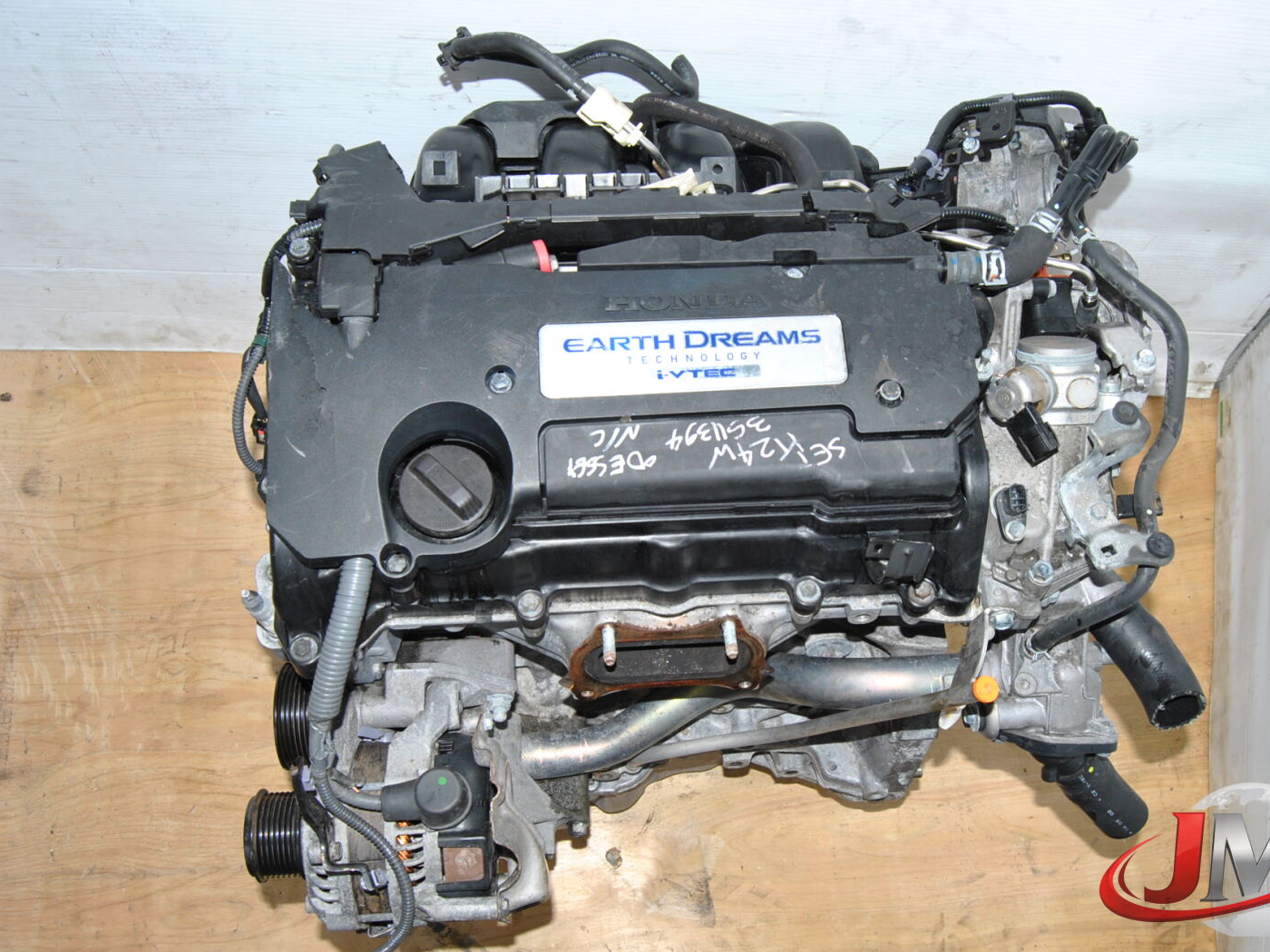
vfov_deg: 42.9
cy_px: 484
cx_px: 715
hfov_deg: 55.2
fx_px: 1211
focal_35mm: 33
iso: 400
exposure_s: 1/200
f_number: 10
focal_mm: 20
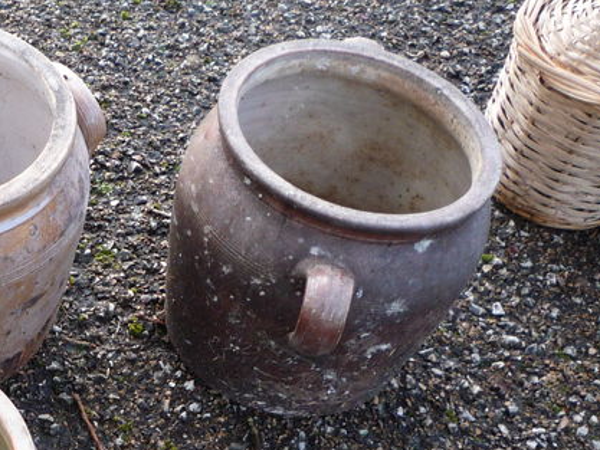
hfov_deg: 24.8
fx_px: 1248
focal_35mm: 72
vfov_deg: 20.3
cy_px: 342
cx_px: -88
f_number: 3.3
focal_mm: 5.2
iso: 100
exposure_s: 1/30
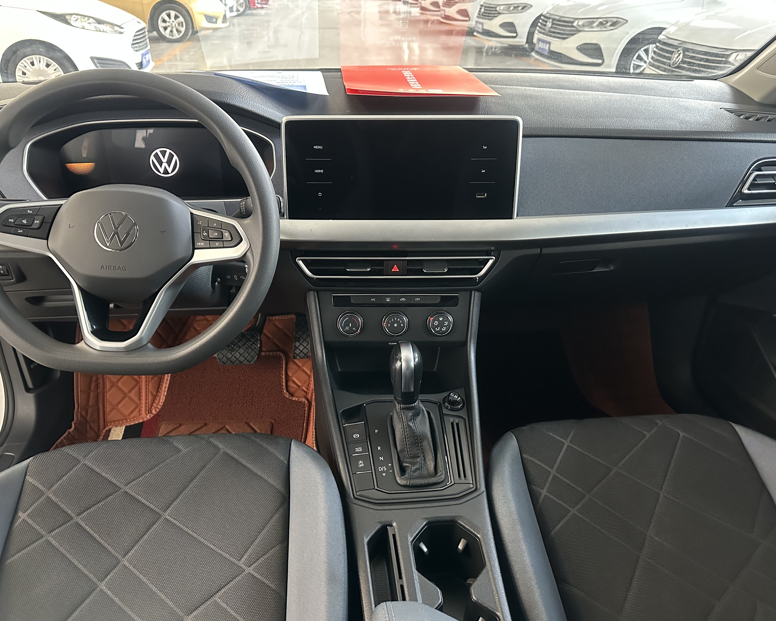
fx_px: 597
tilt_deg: -27.7
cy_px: 304
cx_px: 387
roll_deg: -0.1
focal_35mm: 26
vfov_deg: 54.9
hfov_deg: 66.0
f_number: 1.78
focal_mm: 6.86
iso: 1000
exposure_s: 1/41
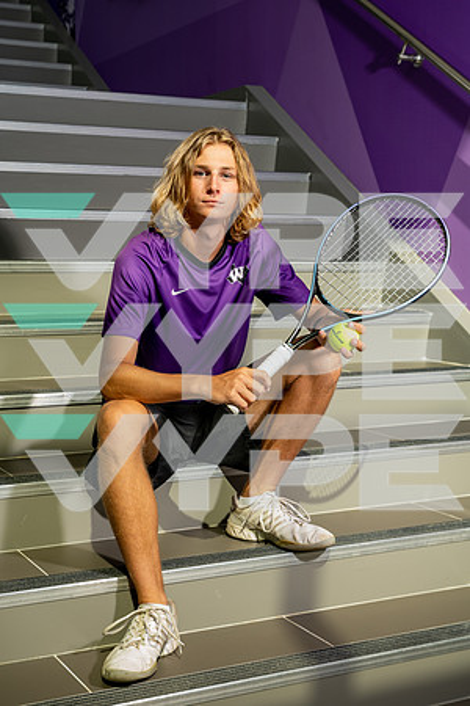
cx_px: 235
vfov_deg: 36.2
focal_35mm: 55
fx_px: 1077
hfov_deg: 24.6
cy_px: 353
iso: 320
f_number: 6.3
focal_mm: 55
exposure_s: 1/250
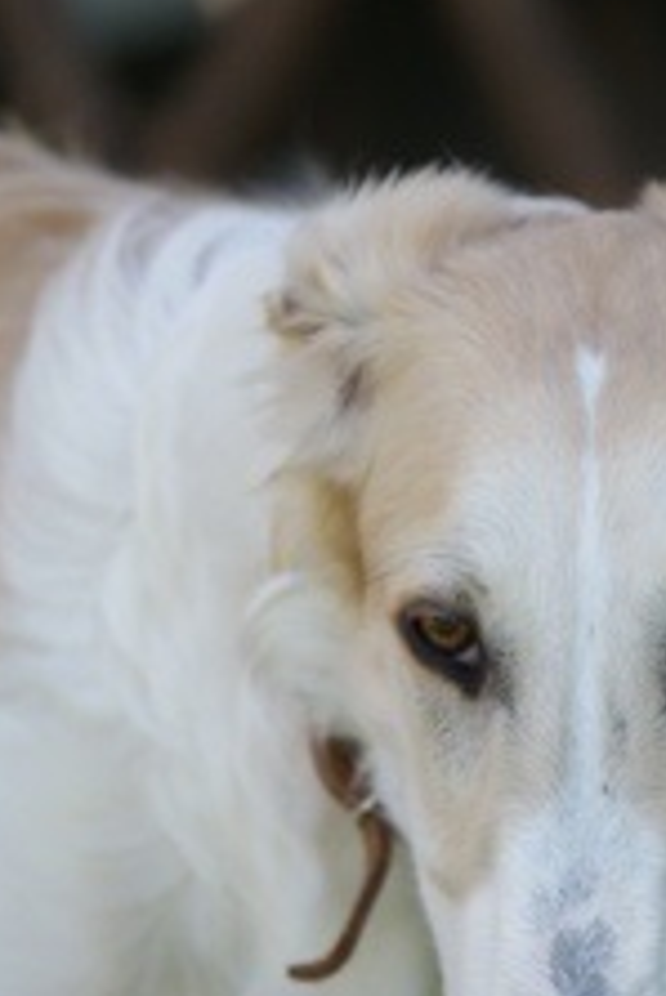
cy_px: 737
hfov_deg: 3.6
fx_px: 10694
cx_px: 532
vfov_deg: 5.3
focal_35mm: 386
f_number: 4
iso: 200
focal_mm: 120
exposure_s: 1/400
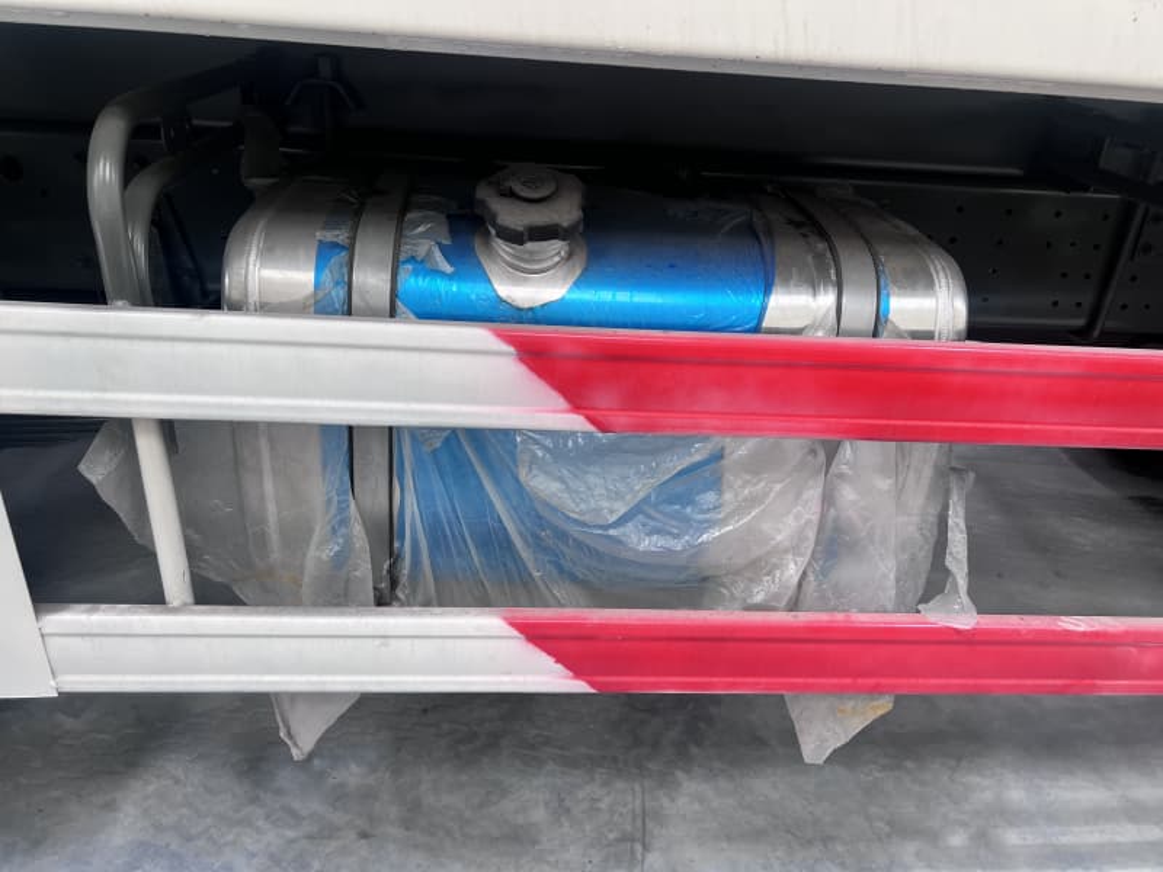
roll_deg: -3.8
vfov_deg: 53.1
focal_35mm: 26
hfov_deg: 67.3
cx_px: 582
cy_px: 436
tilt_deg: -26.0
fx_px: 874
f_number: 1.5
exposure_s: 1/121
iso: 125
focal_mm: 5.7
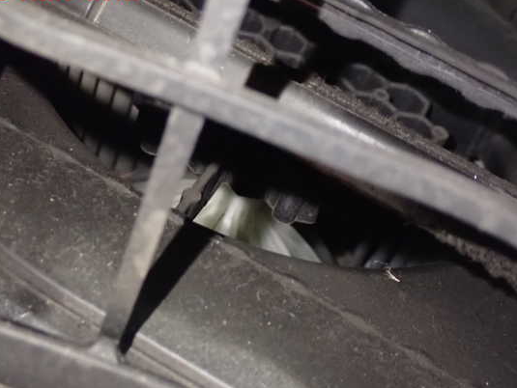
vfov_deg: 22.6
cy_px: 199
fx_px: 971
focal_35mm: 65
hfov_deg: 29.8
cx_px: 252
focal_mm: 10.35
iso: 1250
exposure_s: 1/15
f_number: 3.5
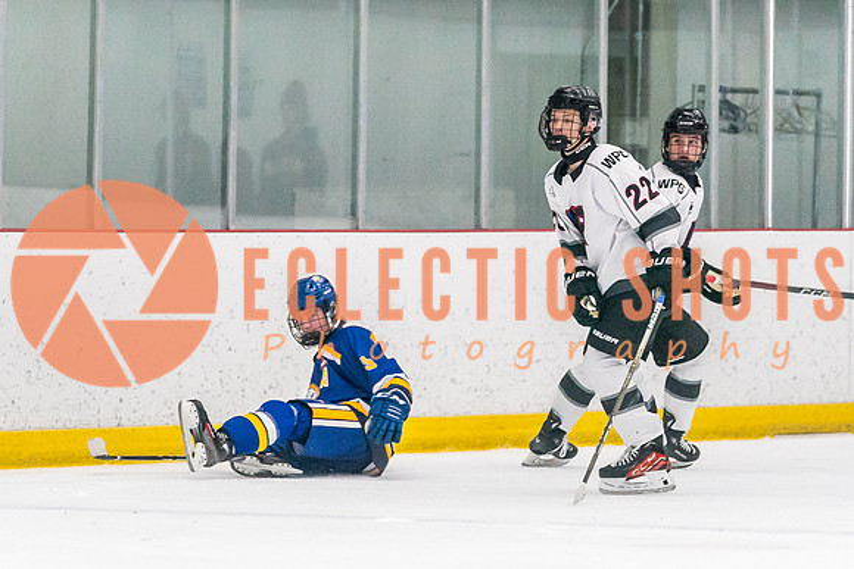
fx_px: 10829
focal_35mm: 456
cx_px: 393
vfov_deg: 3.0
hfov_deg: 4.5
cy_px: 313
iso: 3200
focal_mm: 200
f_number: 2.8
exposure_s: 1/1250
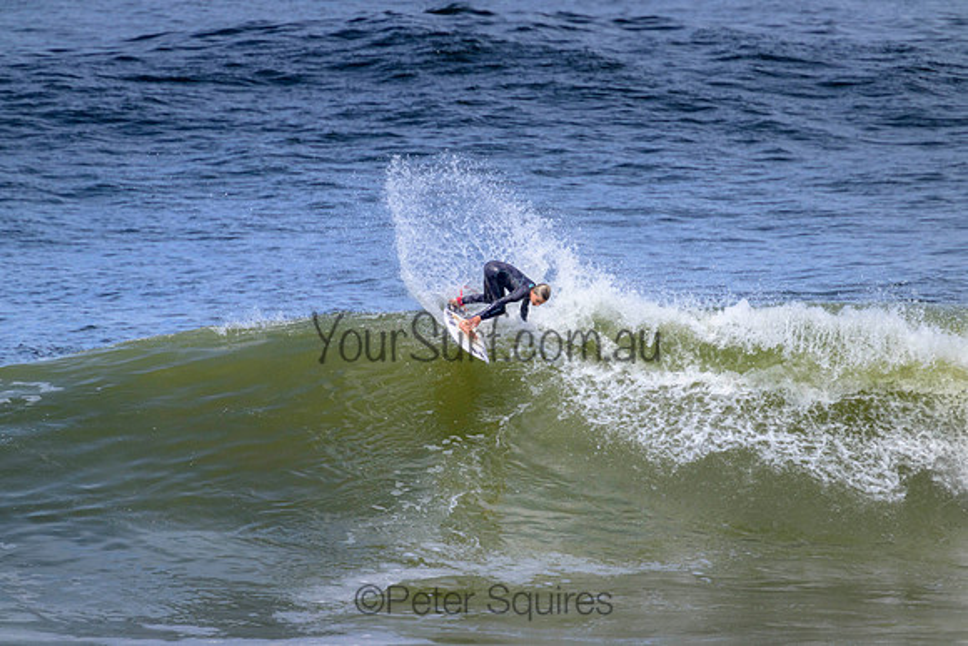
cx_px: 484
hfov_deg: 2.6
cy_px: 323
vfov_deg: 1.7
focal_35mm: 800
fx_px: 21515
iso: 900
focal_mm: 800
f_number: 11
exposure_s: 1/2000
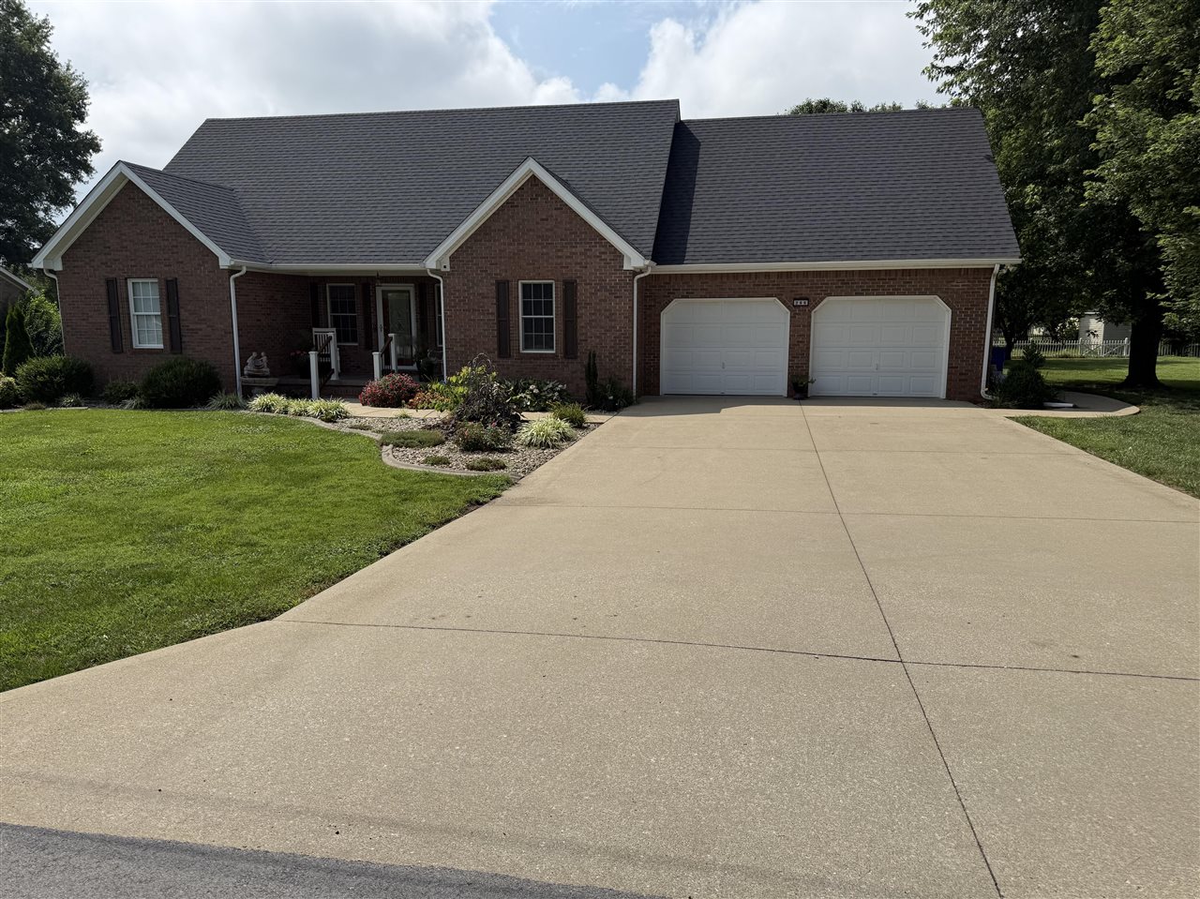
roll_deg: -0.1
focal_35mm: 24
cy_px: 450
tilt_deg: -8.1
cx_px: 600
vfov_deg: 56.8
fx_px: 832
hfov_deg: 71.6
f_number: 1.78
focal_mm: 6.76
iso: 80
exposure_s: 1/8130
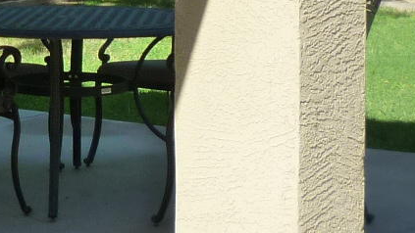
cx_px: -28
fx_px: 1684
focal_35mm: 153
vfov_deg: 7.8
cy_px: -96
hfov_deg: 13.8
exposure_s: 1/500
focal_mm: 5.2
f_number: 3.5
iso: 125
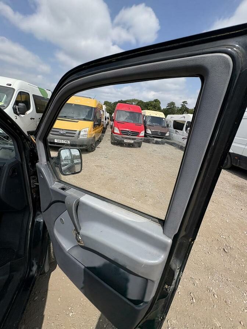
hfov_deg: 85.7
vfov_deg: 102.1
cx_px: 124
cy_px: 164
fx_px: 133
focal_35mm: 14
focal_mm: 2.22
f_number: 2.2
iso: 50
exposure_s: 1/2674
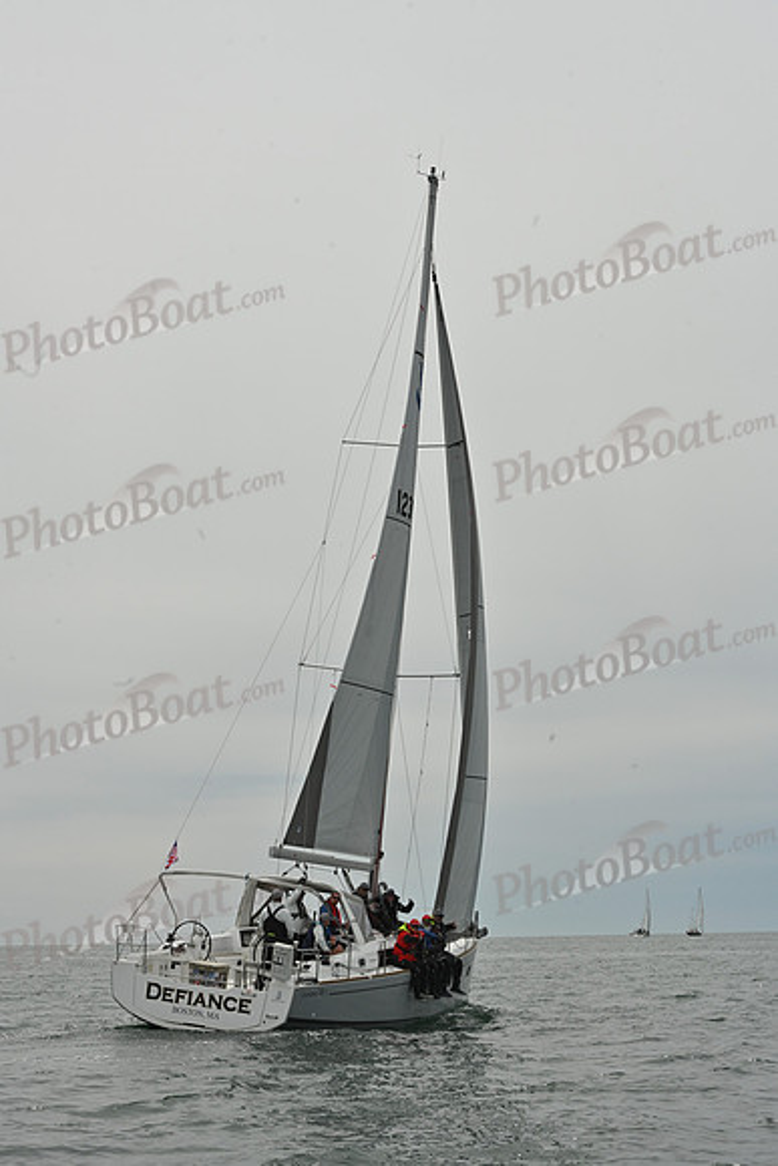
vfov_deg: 28.8
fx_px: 2268
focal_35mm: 70
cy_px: 583
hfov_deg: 19.5
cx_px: 389
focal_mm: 70
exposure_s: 1/800
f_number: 14
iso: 320
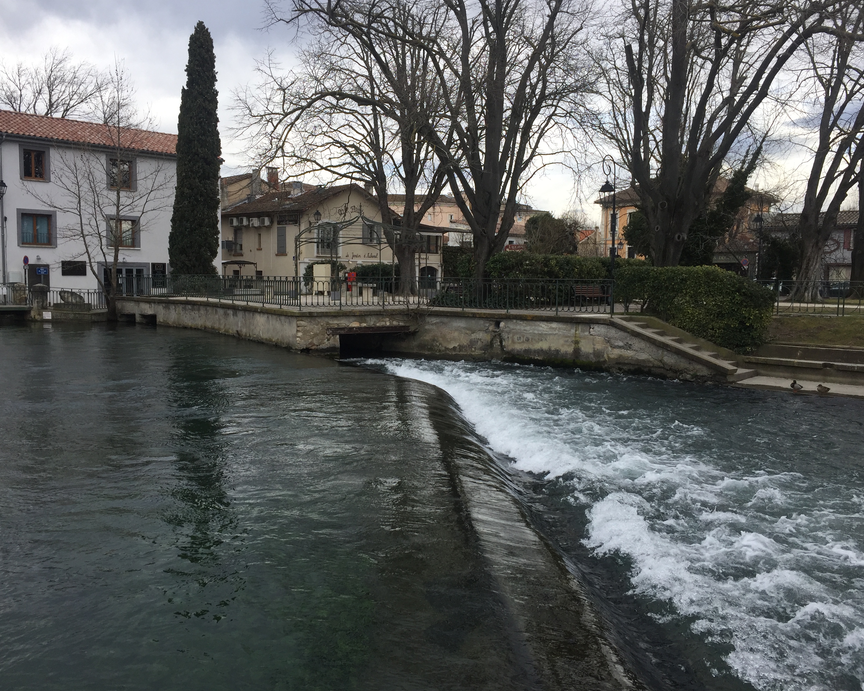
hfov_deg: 57.1
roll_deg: -0.5
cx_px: 401
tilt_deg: -5.5
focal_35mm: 31
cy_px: 342
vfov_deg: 47.1
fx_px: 793
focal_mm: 4.15
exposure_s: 1/942
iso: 32
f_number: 2.2
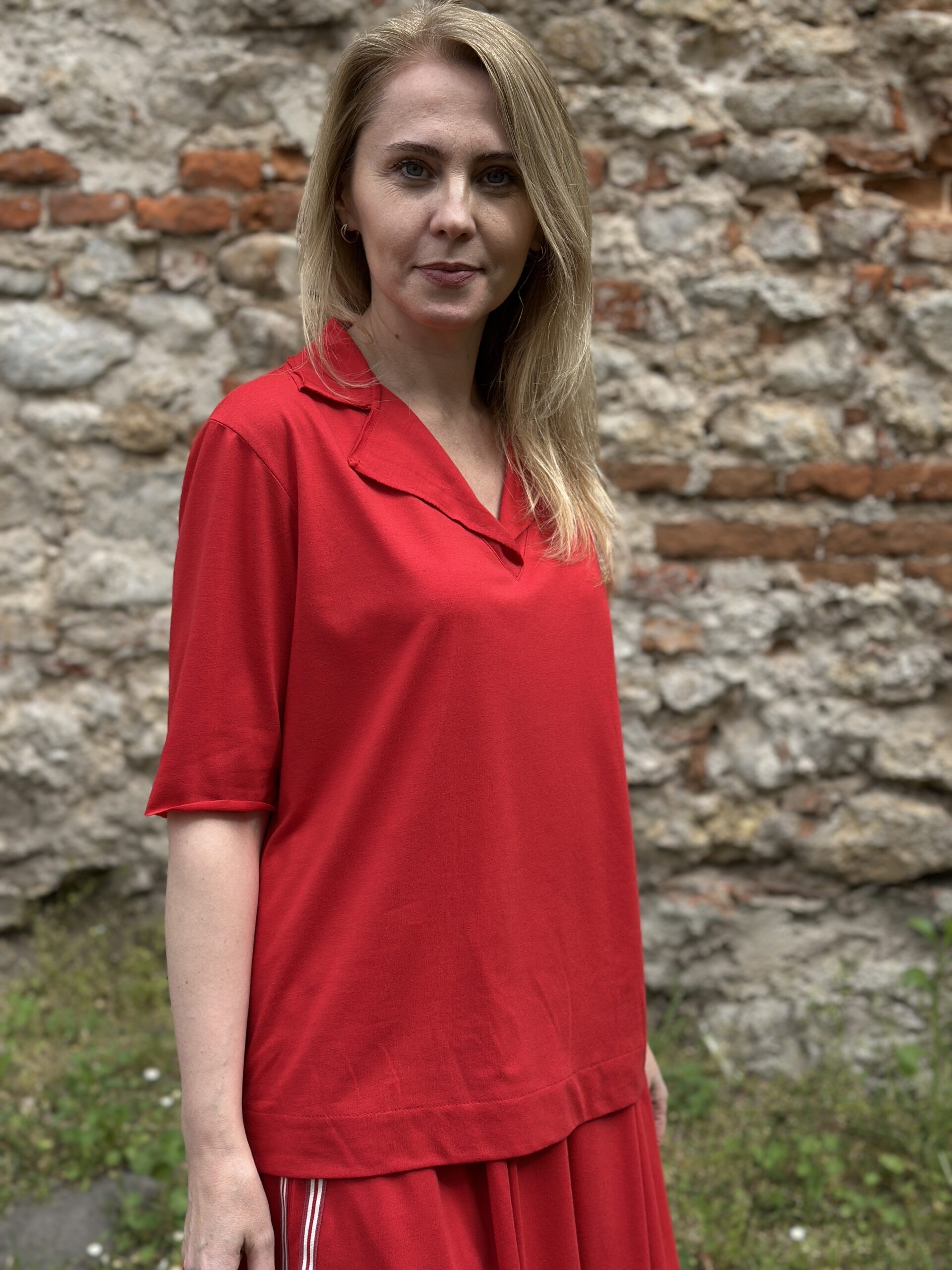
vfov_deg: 39.7
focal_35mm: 48
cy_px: 635
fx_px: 1760
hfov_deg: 30.3
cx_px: 476
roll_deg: -0.3
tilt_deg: -10.5
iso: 100
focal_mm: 6.86
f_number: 1.78
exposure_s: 1/2890
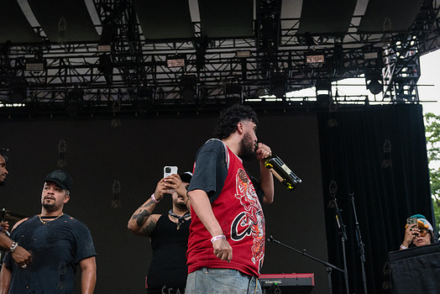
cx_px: 224
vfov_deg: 24.2
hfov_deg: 35.6
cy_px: 152
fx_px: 685
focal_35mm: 56
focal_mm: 48
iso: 5000
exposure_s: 1/320
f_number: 3.5
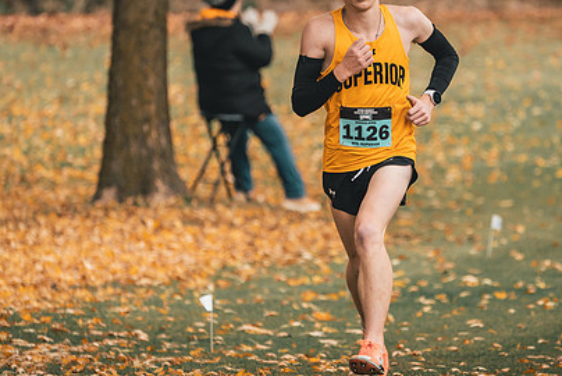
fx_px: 10373
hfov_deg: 3.1
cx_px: 356
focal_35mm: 664
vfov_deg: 2.1
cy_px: 158
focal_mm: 400
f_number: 6.3
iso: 400
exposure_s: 1/800
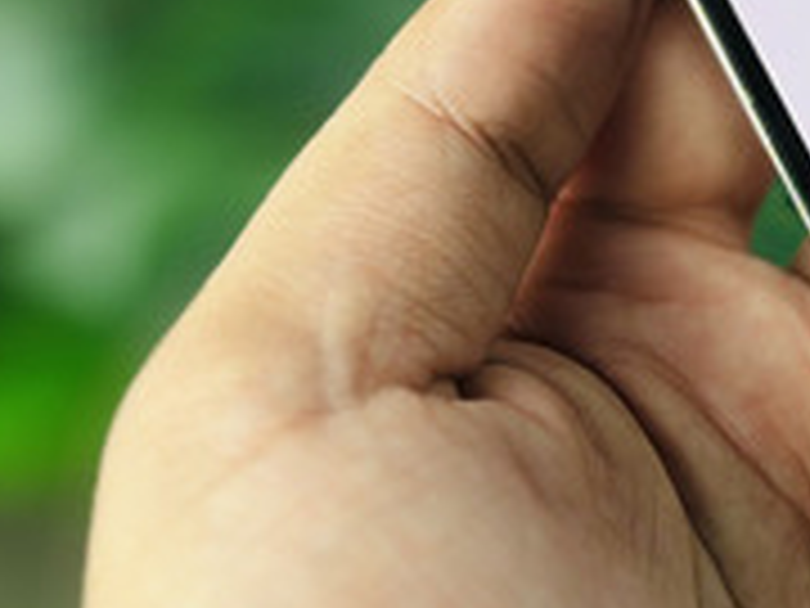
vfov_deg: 8.1
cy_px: -171
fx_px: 4235
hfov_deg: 10.8
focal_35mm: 181
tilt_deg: -53.6
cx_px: 886
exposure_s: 1/140
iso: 64
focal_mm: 6.86
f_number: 1.78
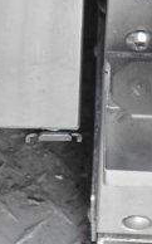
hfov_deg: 4.9
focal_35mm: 265
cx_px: -167
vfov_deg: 7.9
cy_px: 79
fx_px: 1756
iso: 2200
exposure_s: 1/100
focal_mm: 55
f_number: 5.6
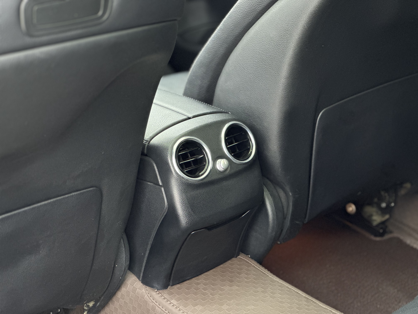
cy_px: 157
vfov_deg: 19.1
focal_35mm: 77
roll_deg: -0.3
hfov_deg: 25.3
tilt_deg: -22.1
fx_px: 930
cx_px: 209
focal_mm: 9
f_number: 2.8
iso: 320
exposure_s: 1/25
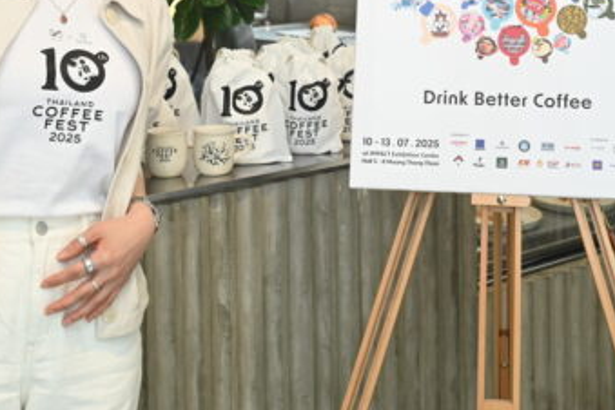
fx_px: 1315
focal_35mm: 77
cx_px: 368
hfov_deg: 26.3
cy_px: -40
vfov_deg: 17.1
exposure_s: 1/200
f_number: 5.6
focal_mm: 34
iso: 1600
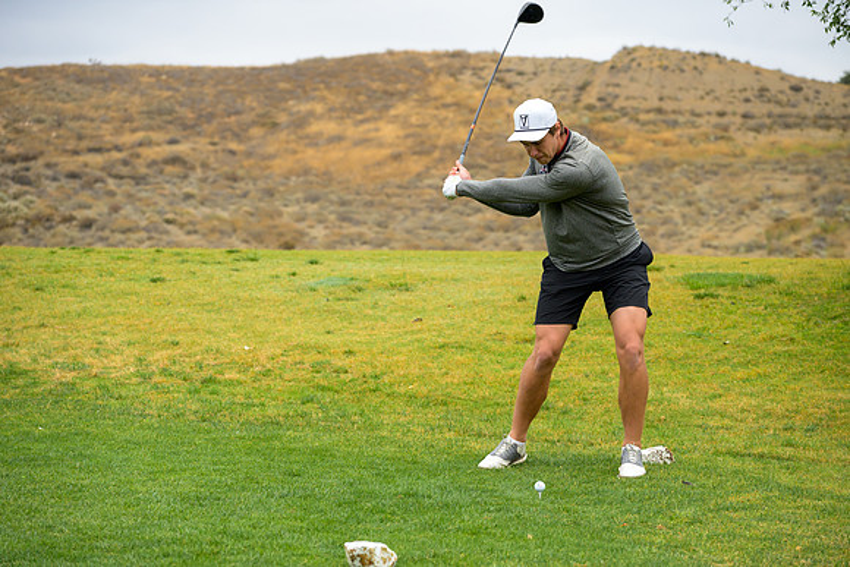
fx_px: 2055
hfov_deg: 23.4
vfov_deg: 15.7
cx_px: 425
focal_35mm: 87
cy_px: 284
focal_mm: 87
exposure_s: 1/2500
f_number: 4
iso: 800
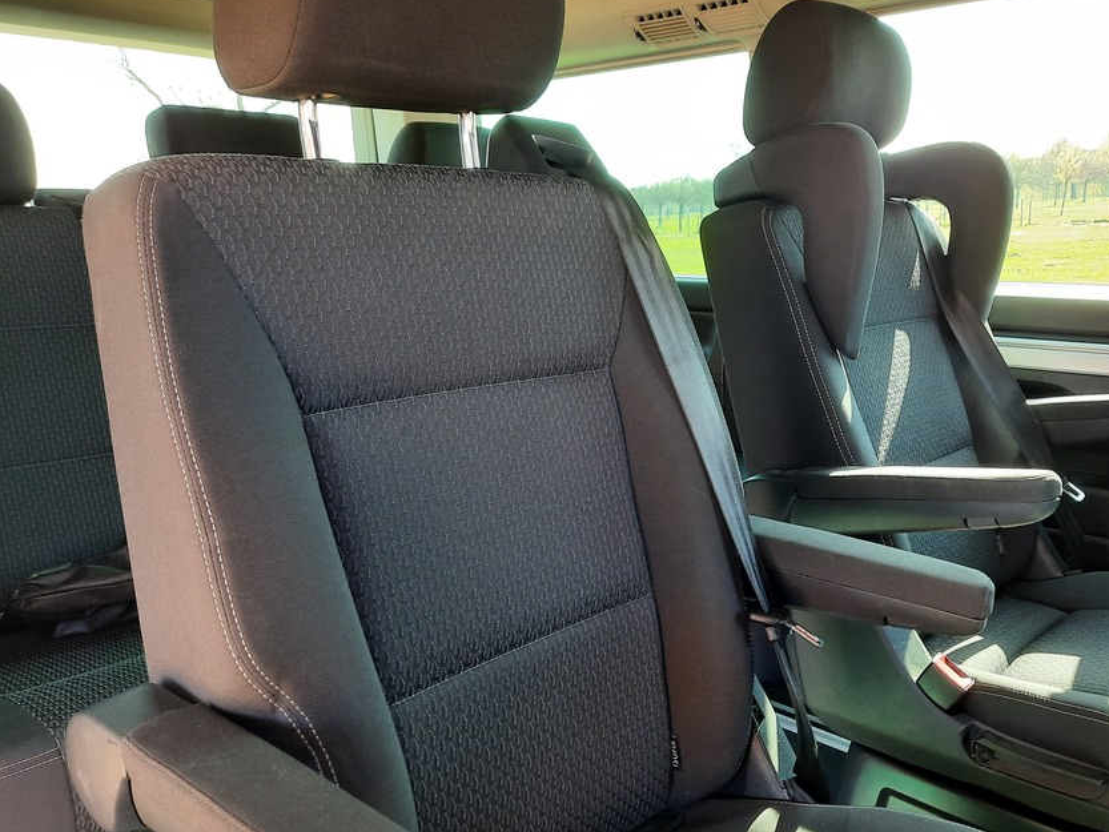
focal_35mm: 30
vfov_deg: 46.8
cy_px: 427
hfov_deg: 59.9
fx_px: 961
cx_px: 590
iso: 125
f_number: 2
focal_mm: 4.6
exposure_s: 1/50
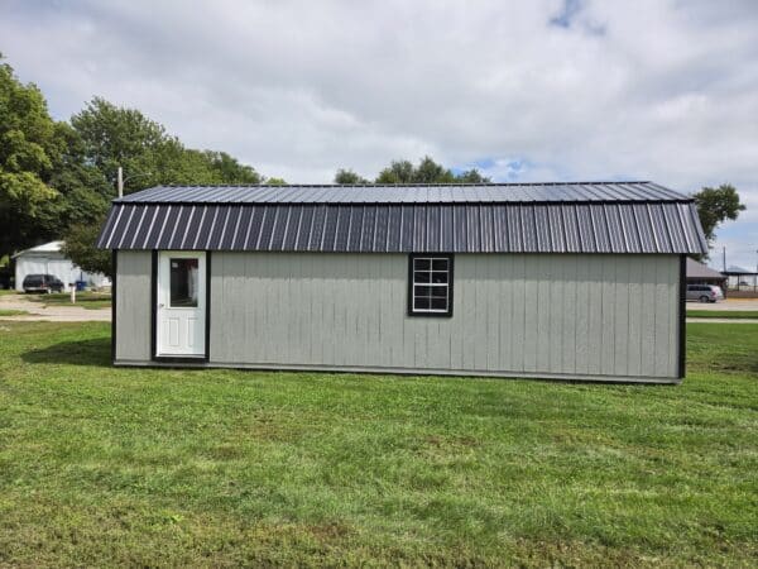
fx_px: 504
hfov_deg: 73.9
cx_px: 379
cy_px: 284
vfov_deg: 58.9
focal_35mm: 23
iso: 80
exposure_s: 1/4993
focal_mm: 5.4
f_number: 1.8
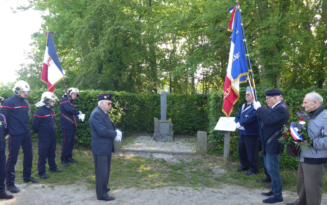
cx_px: 150
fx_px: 285
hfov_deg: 59.6
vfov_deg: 39.2
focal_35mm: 32
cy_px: 126
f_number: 3.3
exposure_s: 1/60
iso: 100
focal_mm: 4.3
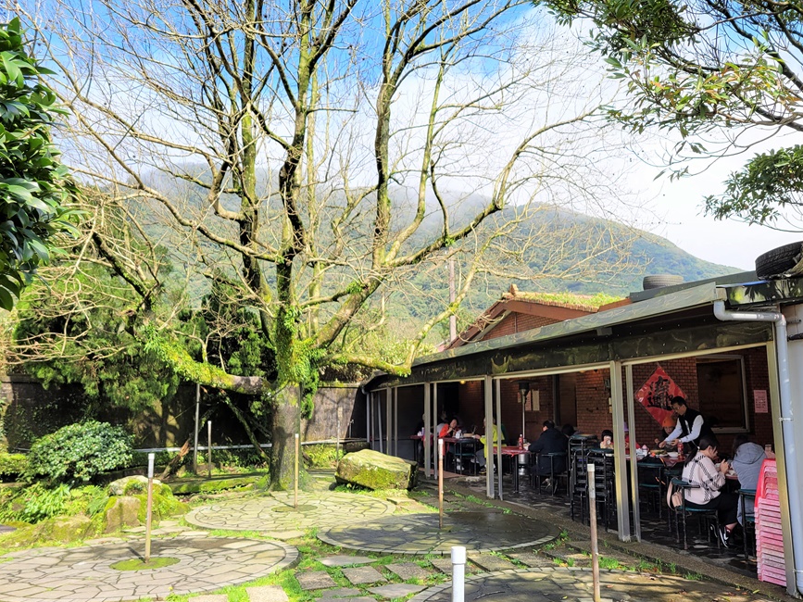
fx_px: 696
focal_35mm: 30
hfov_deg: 59.8
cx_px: 447
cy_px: 314
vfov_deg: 46.8
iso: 40
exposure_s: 1/625
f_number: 1.8
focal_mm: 5.4
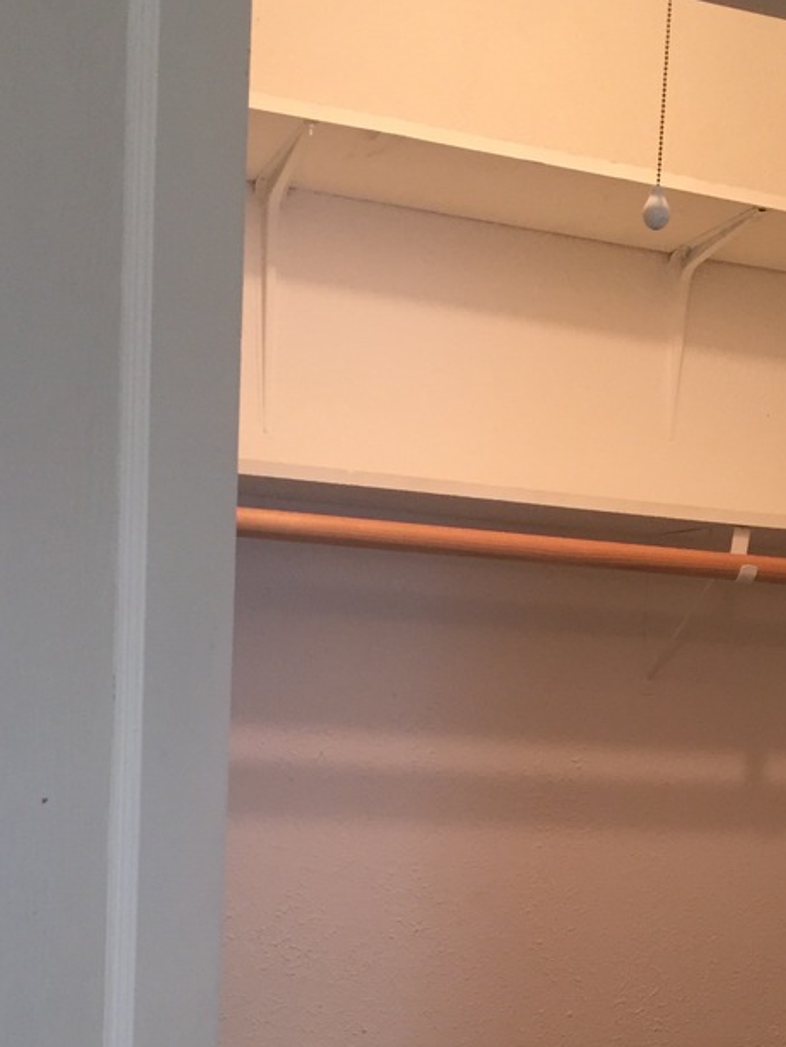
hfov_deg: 28.3
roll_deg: -3.8
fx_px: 1543
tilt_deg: -5.6
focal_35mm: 51
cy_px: 865
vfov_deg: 36.0
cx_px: 540
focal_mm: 4.15
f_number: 2.2
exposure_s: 1/30
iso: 100
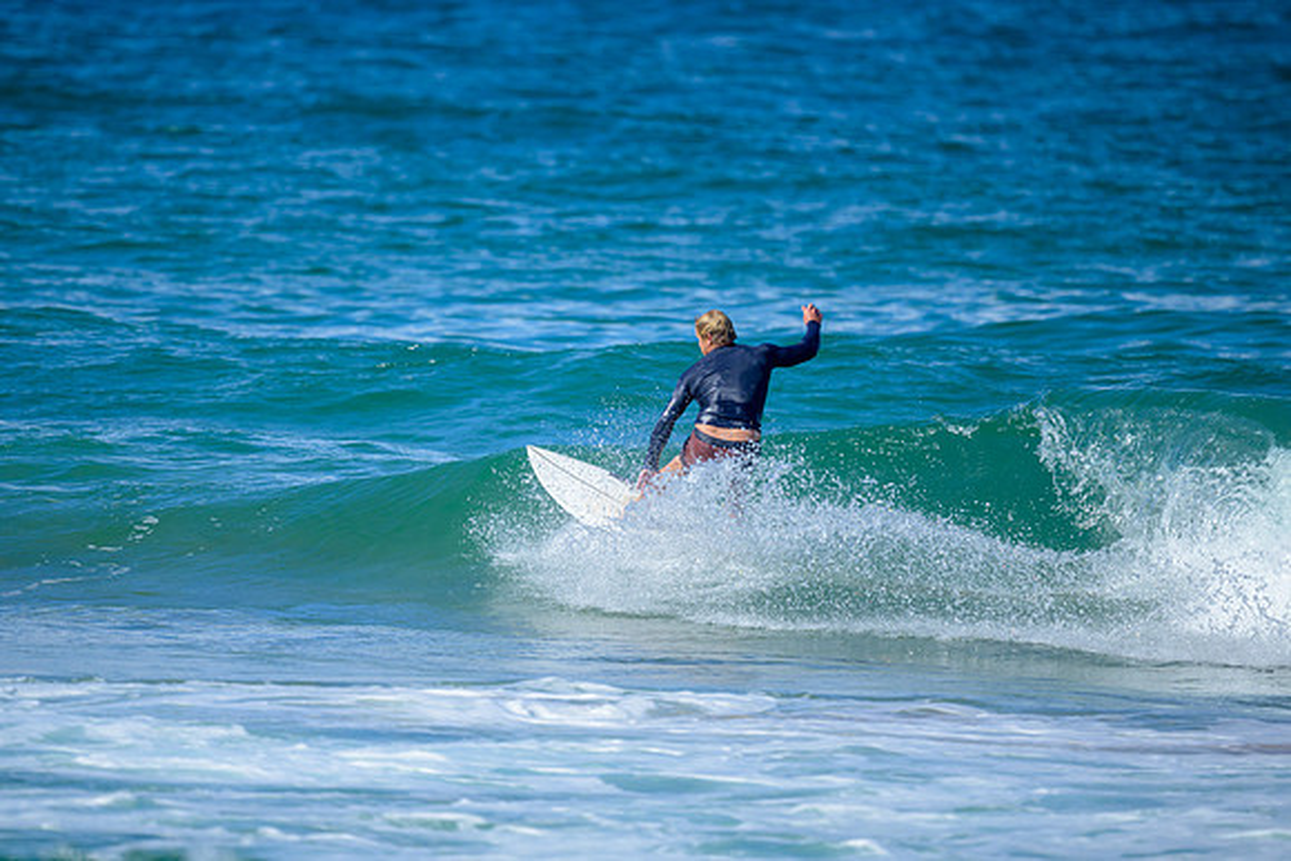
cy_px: 430
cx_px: 646
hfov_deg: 2.6
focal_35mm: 800
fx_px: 28694
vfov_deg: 1.7
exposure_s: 1/2500
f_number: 6.3
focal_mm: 800
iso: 450
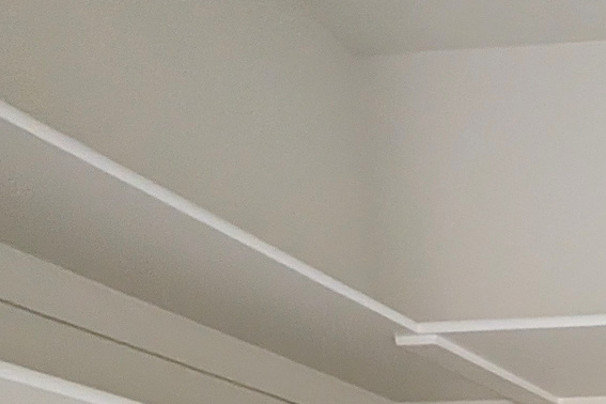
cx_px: 1022
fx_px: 757
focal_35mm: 45
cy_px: 818
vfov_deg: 18.6
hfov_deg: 24.7
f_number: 1.7
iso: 136
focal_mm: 2.02
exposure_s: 1/56.7
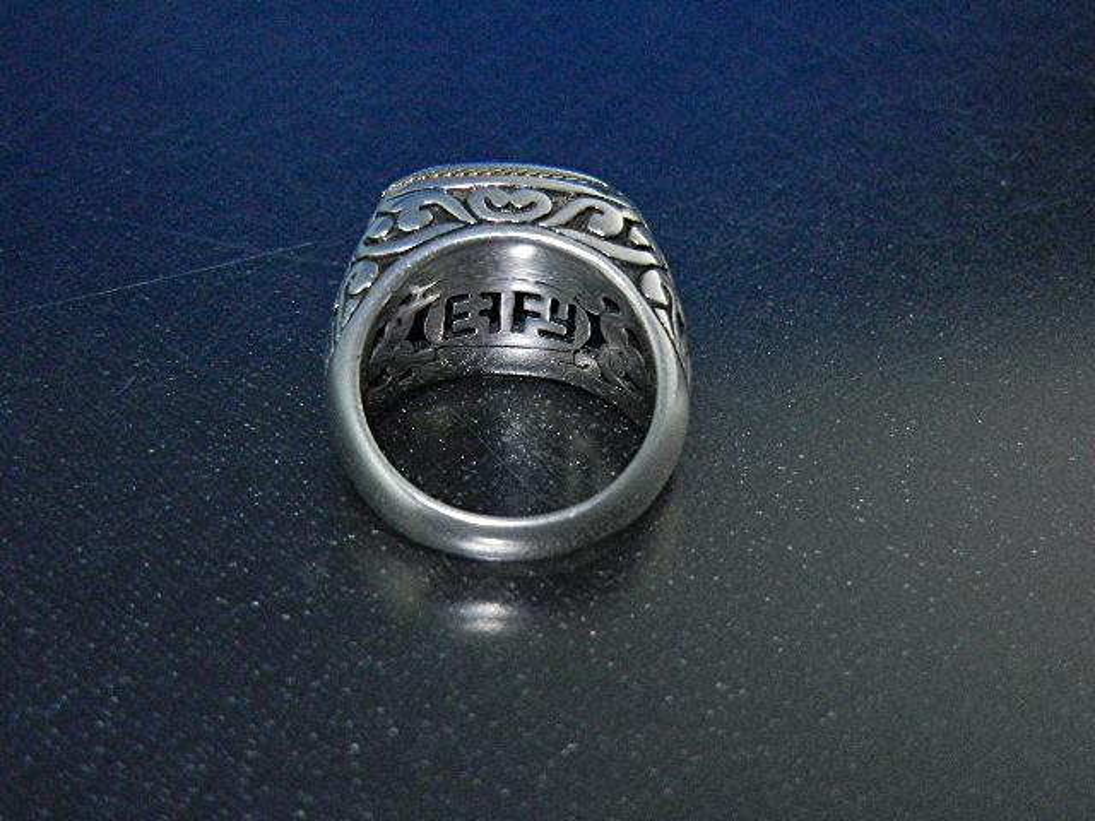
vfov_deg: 19.1
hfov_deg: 25.3
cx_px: 548
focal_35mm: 77
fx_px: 2436
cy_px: 410
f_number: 8.6
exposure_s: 1/30
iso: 800
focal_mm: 13.9
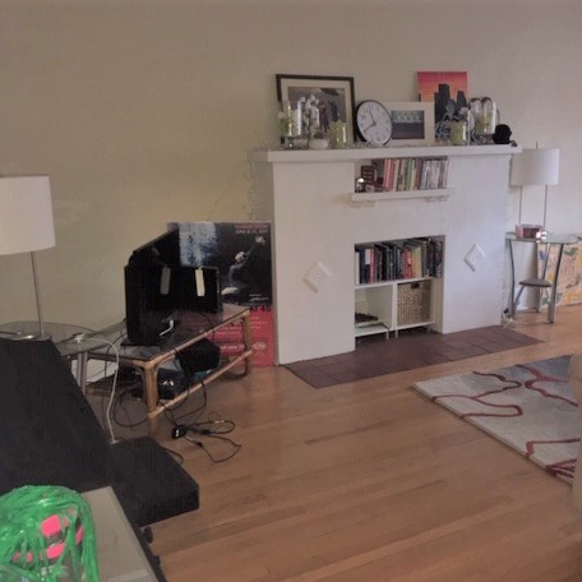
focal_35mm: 36
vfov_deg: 46.0
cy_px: 304
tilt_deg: -12.7
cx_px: 351
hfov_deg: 45.8
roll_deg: +0.9
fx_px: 685
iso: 80
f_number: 2.2
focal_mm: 4.15
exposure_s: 1/16
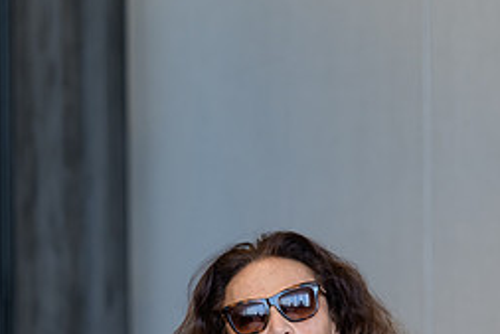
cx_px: 285
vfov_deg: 4.9
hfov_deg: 7.4
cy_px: 341
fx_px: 3891
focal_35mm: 280
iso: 800
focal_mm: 122
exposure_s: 1/200
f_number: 3.2
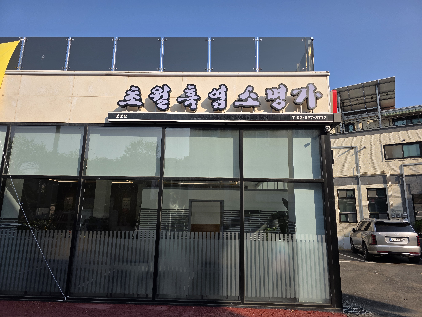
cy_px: 158
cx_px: 211
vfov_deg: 58.9
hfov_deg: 73.9
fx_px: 280
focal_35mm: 23
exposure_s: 1/4539
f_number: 1.7
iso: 80
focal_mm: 6.3
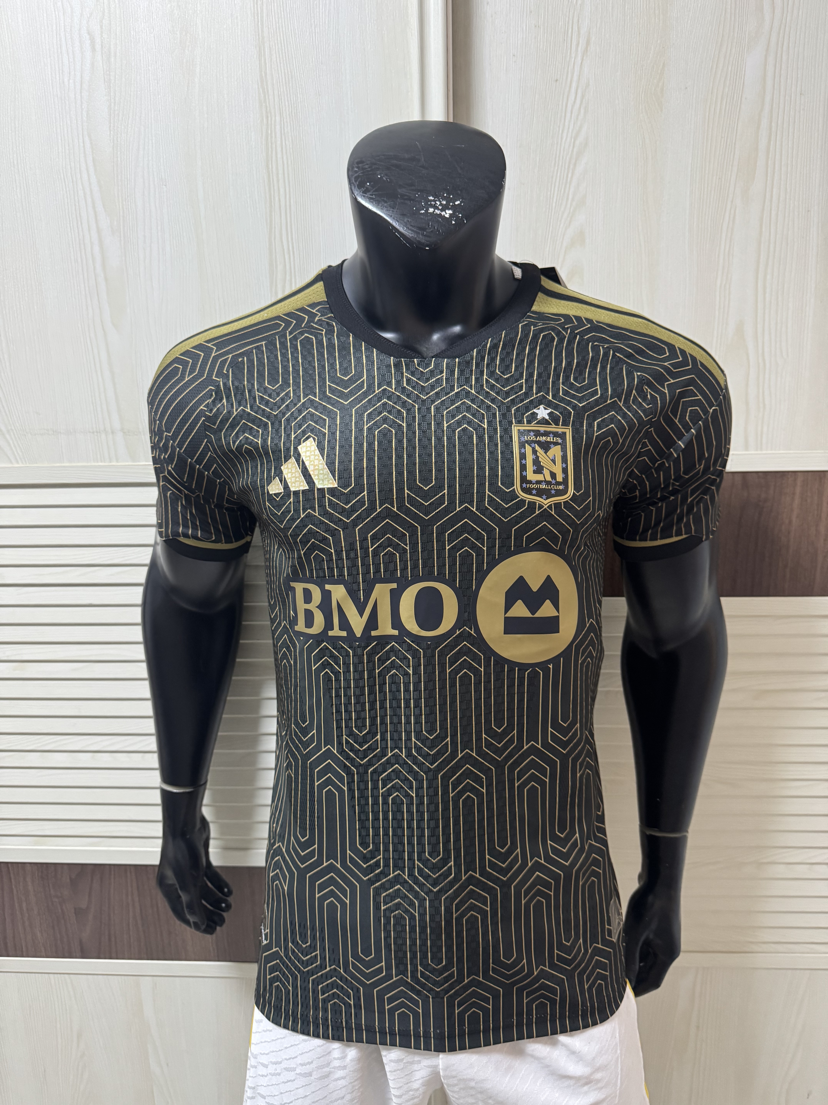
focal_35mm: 24
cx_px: 414
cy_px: 552
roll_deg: +1.2
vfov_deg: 71.6
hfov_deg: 56.8
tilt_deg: -13.5
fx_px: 765
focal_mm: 6.76
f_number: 1.78
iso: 400
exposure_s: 1/60
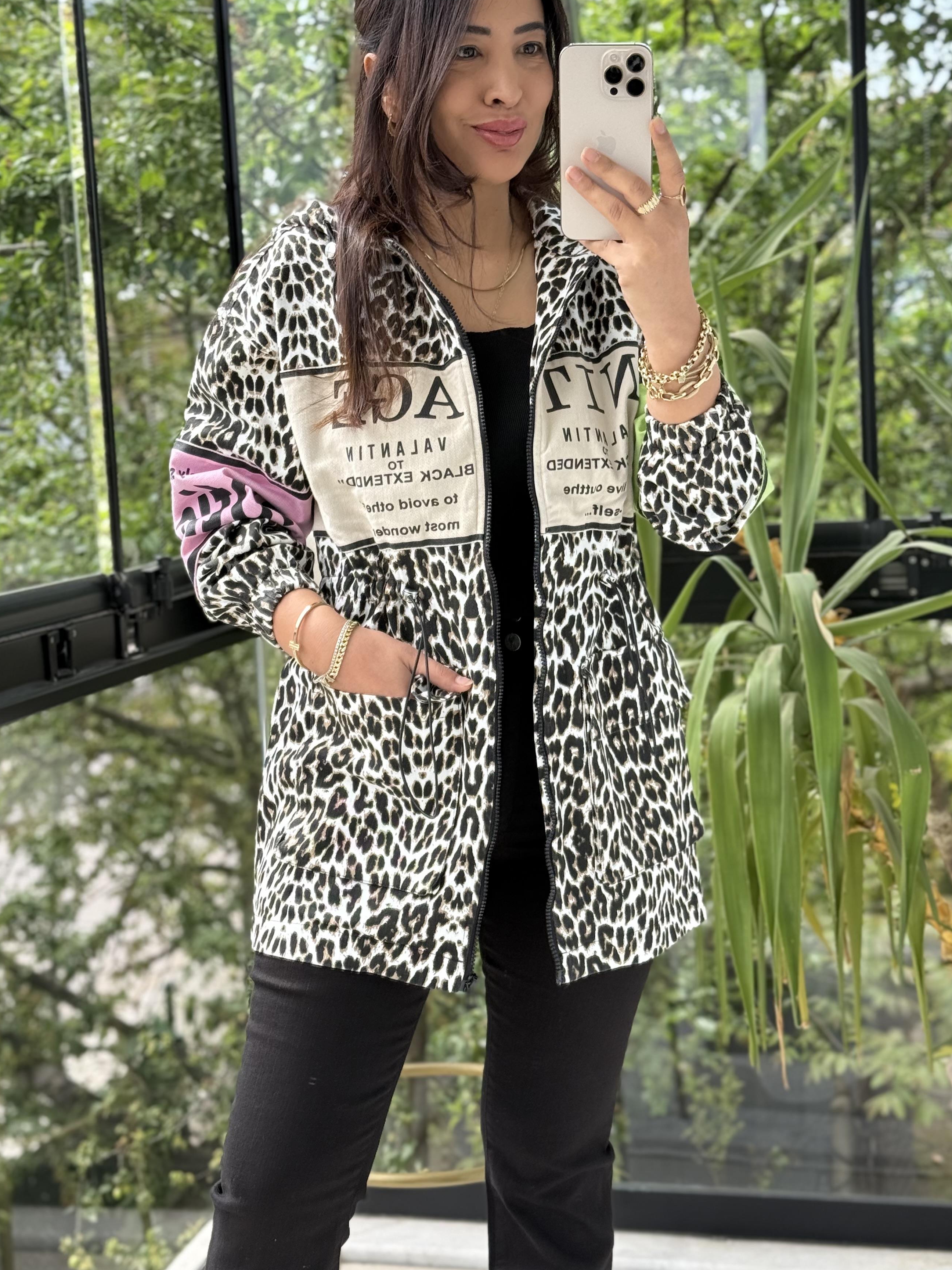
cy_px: 536
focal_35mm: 56
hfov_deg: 26.1
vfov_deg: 34.3
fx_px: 2053
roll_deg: +3.5
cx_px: 501
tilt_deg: -20.2
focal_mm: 6.76
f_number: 1.78
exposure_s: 1/349
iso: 100
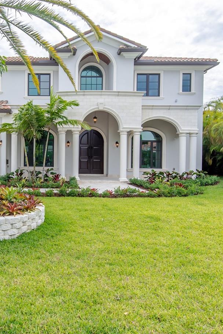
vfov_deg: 65.5
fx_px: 260
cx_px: 47
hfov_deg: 44.3
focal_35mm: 28
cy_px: 164
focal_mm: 16
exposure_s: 1/160
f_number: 9
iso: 200
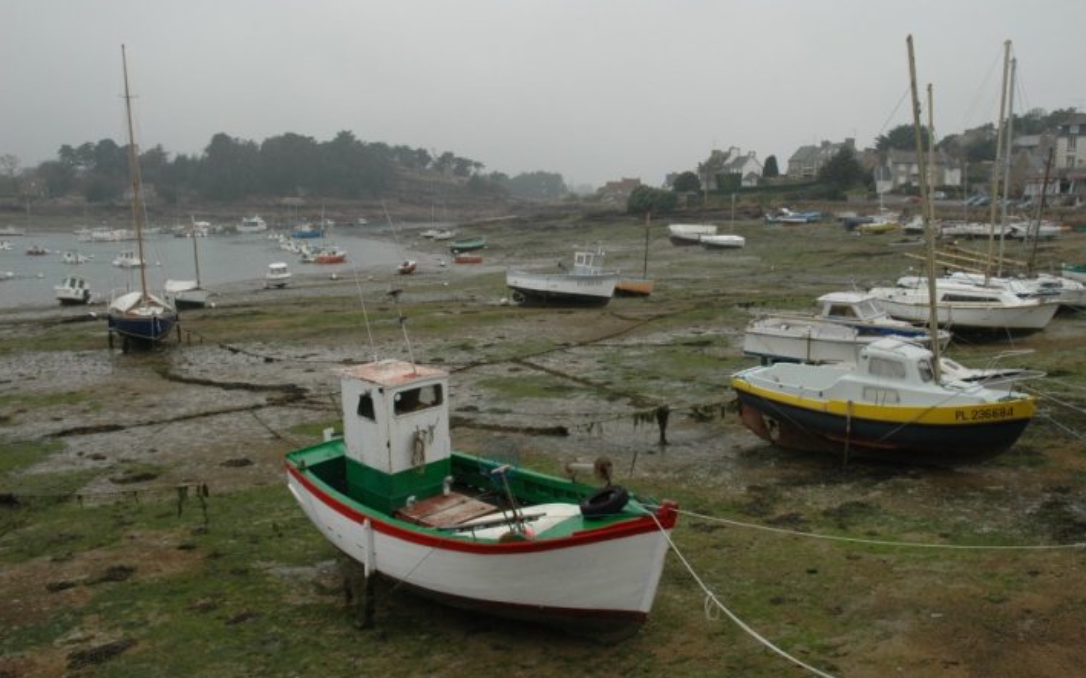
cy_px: 314
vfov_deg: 44.5
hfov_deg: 66.5
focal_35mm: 28
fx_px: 829
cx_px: 551
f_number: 6.3
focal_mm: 18
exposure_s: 1/160
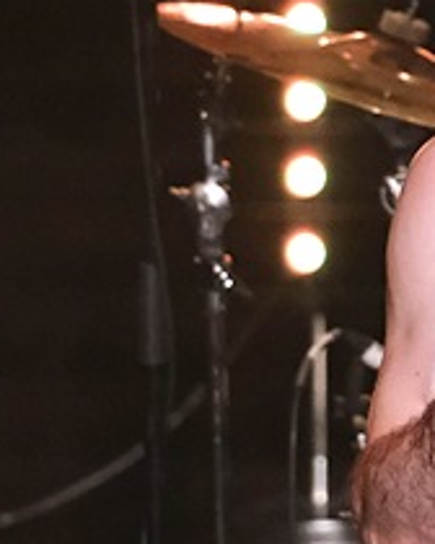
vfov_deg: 2.2
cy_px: 256
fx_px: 14033
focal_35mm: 872
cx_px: 961
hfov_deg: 1.8
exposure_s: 1/500
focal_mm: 140
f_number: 2.8
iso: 3200
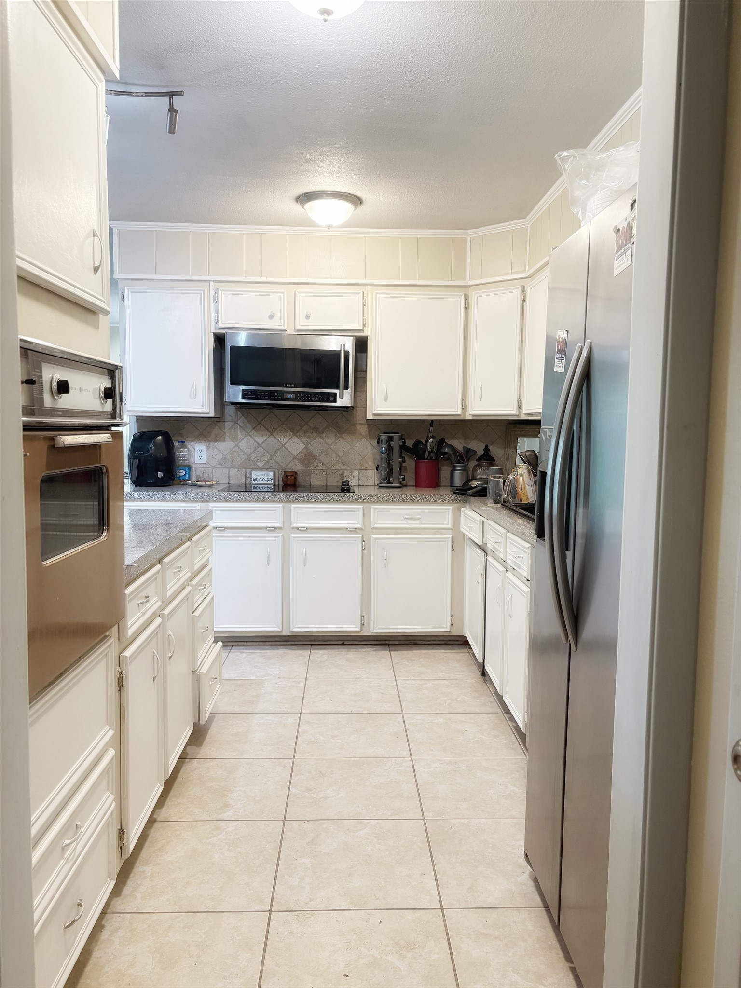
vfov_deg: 67.3
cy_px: 494
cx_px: 370
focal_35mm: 26
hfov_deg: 53.1
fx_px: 742
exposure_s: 1/60
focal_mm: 5.96
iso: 125
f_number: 1.6
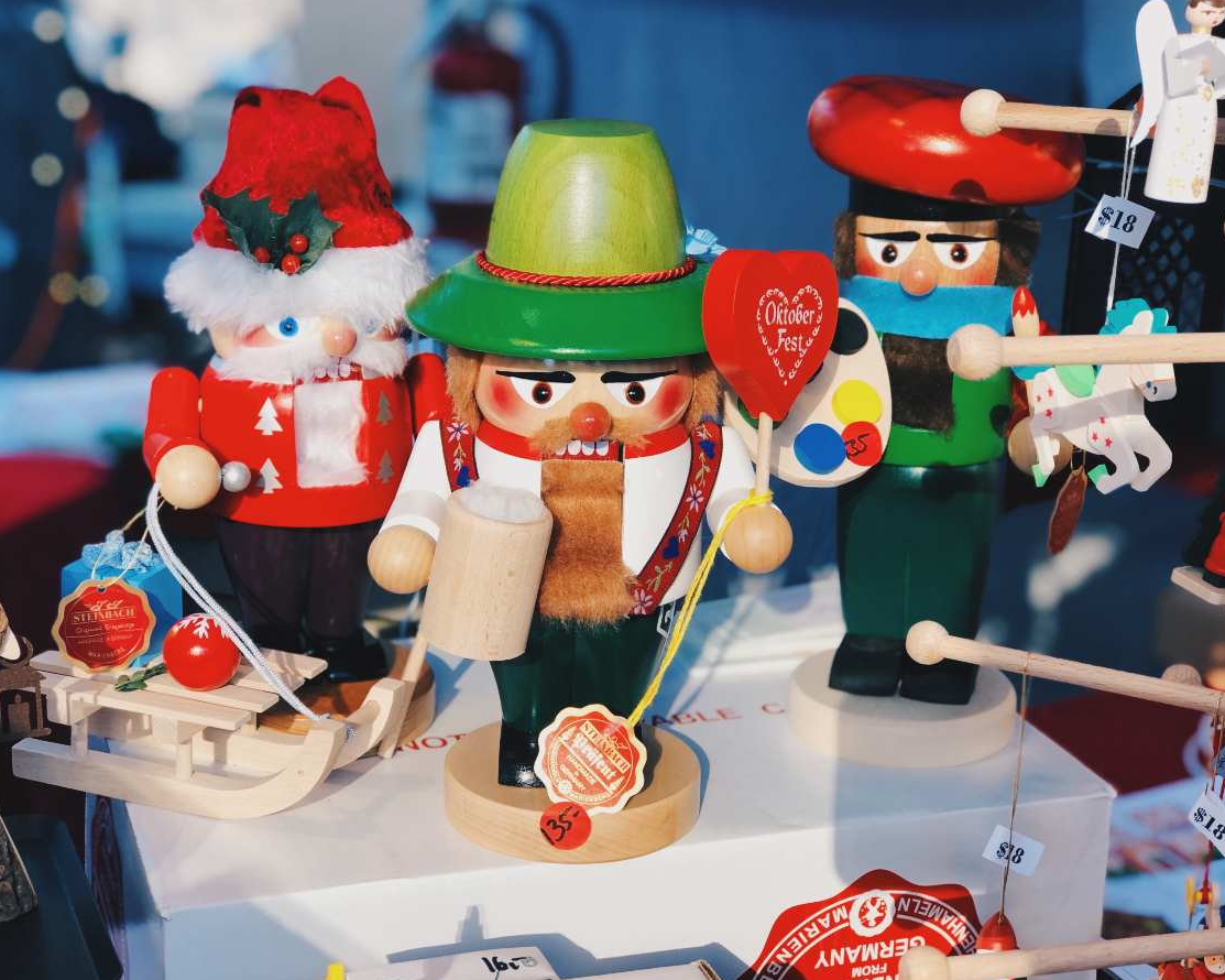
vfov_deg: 25.4
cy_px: 492
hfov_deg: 31.5
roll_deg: -1.6
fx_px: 2175
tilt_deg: -16.7
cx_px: 586
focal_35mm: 60
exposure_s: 1/40
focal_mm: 6.6
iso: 25
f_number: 2.8
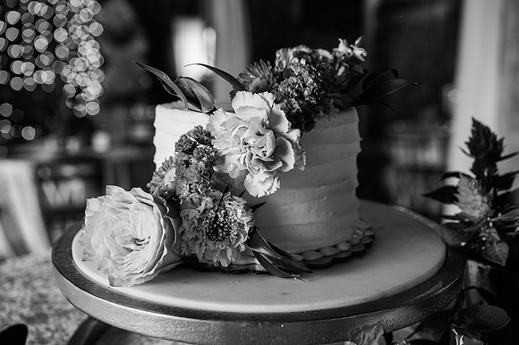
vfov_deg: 33.4
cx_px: 260
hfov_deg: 48.5
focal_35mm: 40
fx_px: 576
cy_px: 172
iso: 320
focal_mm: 40
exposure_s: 1/200
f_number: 4.5
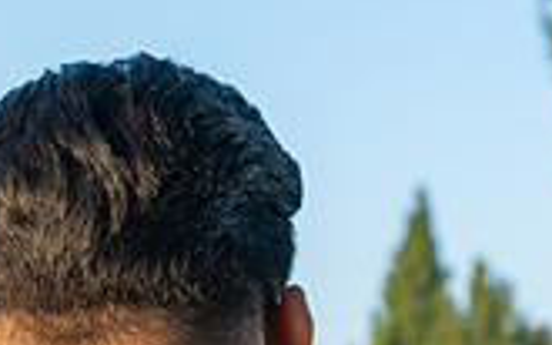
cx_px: -94
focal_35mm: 161
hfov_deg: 12.7
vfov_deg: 8.0
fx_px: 2421
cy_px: 471
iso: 200
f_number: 6.3
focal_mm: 45
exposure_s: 1/250
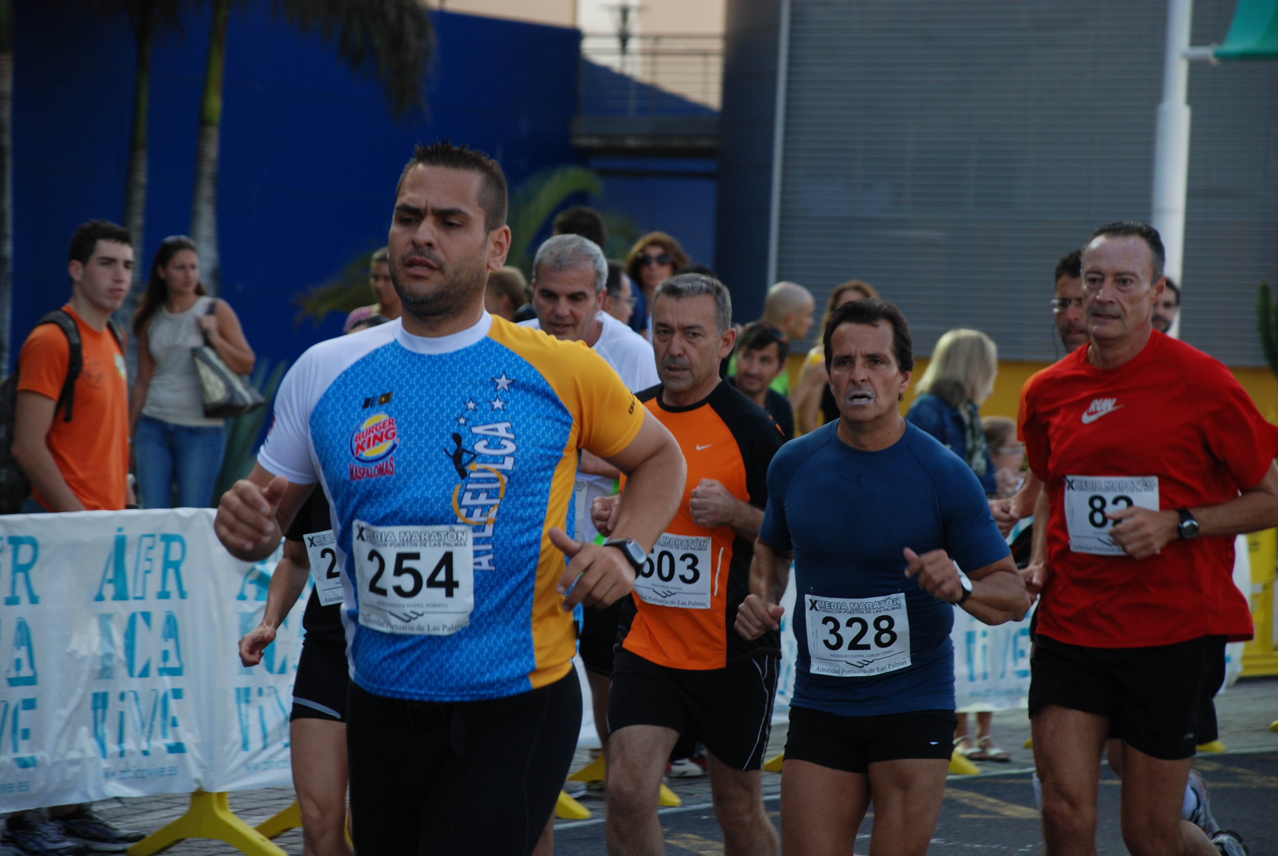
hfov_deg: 13.0
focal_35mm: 158
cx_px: 639
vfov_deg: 8.7
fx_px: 5598
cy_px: 428
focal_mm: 105
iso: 200
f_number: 5.6
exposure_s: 1/200
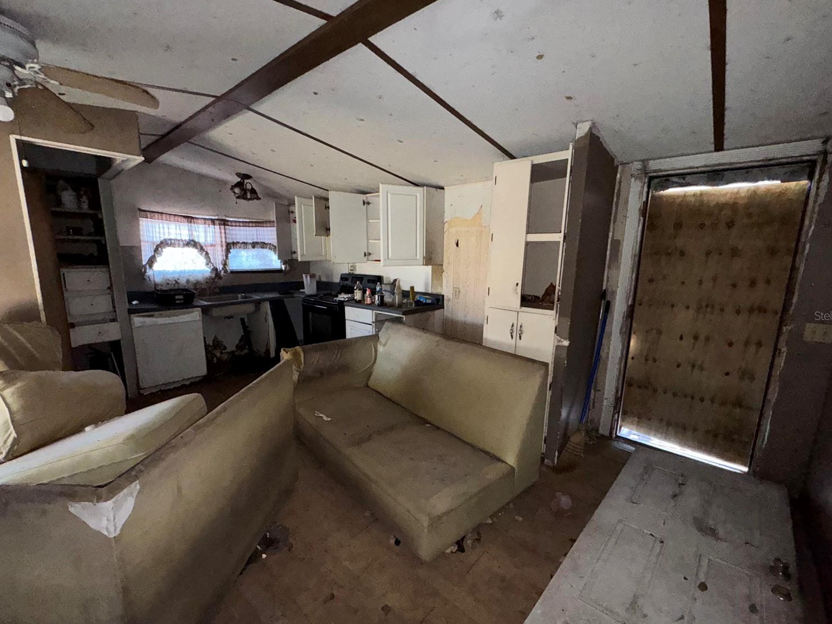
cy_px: 315
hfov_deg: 98.2
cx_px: 421
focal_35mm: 15
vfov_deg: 81.8
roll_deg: -1.4
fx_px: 361
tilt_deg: -10.5
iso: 250
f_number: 2.2
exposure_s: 1/60
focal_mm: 2.22
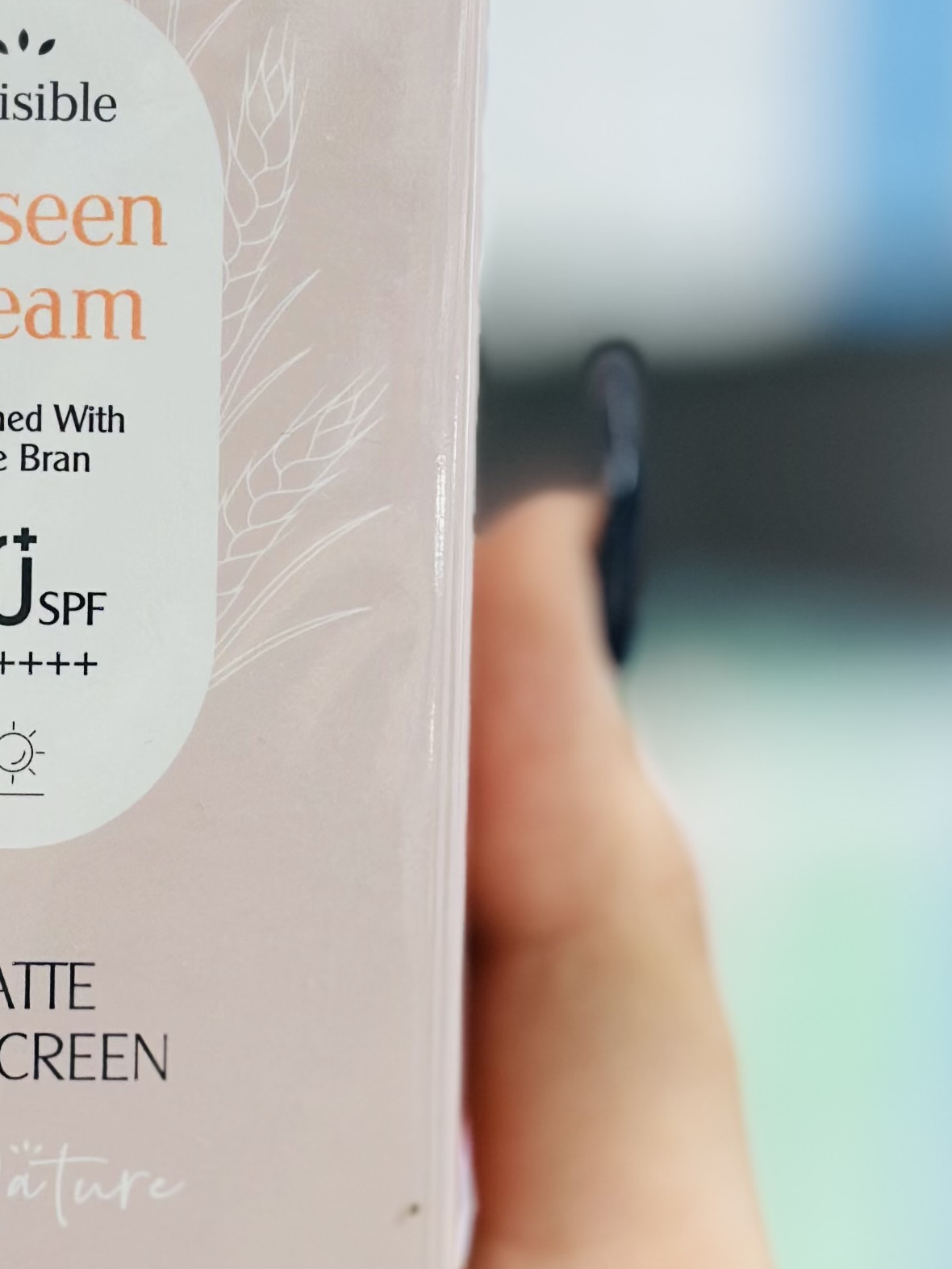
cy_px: 472
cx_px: 37
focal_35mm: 123
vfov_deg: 16.0
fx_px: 4510
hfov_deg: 11.9
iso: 80
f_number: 1.78
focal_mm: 6.86
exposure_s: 1/100
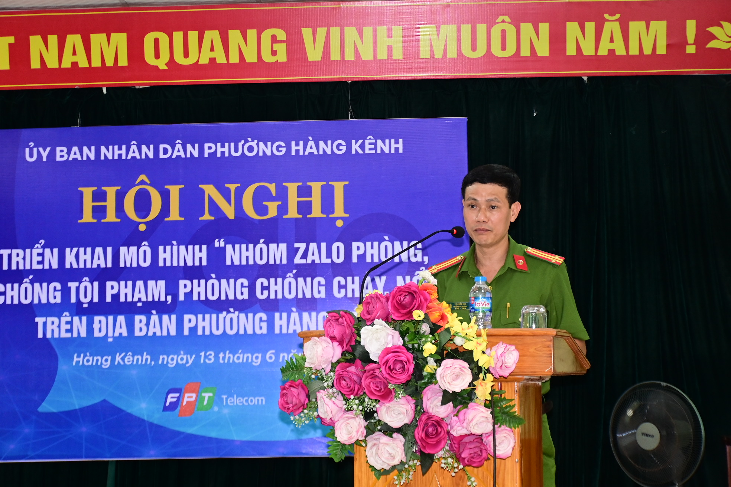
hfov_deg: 26.0
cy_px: 244
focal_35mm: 78
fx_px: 1584
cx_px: 366
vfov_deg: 17.5
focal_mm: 52
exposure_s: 1/200
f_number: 4.8
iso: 1000
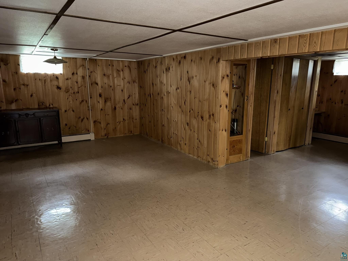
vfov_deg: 56.8
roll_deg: -1.0
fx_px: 241
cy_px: 130
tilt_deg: -12.6
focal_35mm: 24
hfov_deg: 71.6
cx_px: 174
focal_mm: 6.76
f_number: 1.78
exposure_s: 1/9
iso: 250
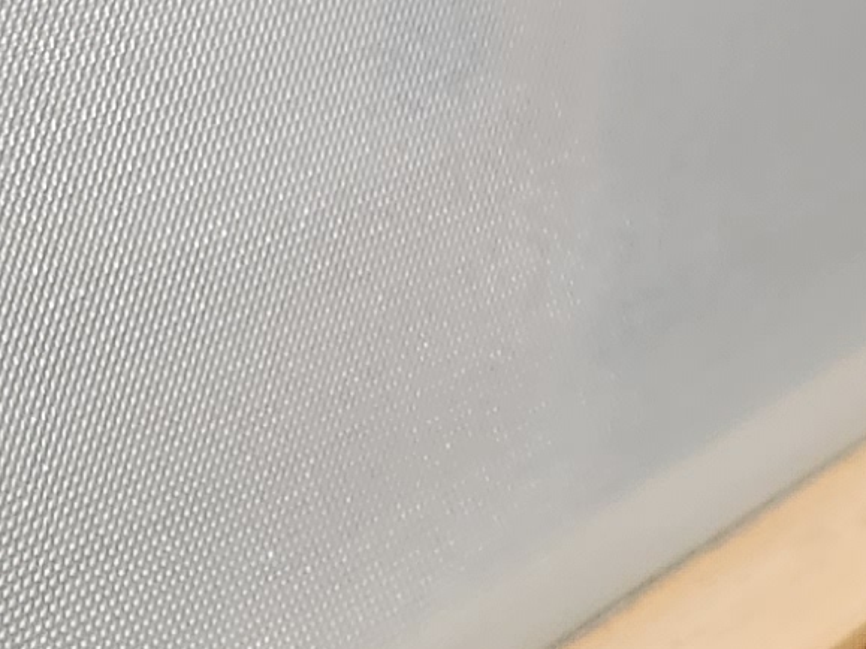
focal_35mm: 159
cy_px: 42
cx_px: 862
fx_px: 3977
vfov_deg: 9.3
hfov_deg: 12.3
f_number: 1.8
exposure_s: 1/120
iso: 400
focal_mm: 5.4
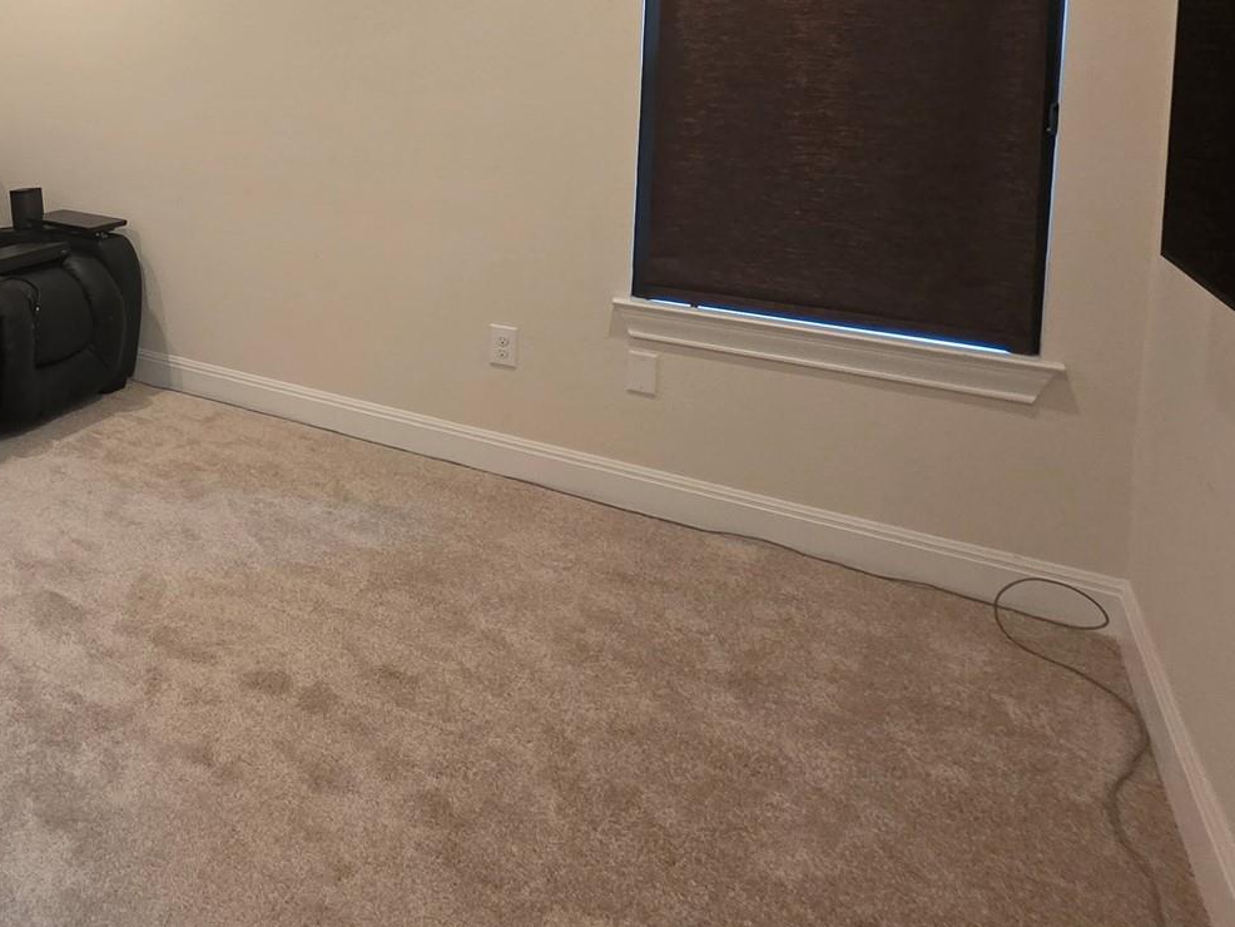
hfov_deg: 54.3
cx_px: 63
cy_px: 120
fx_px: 964
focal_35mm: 27
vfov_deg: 47.0
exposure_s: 1/60
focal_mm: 2.2
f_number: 1.9
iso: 500
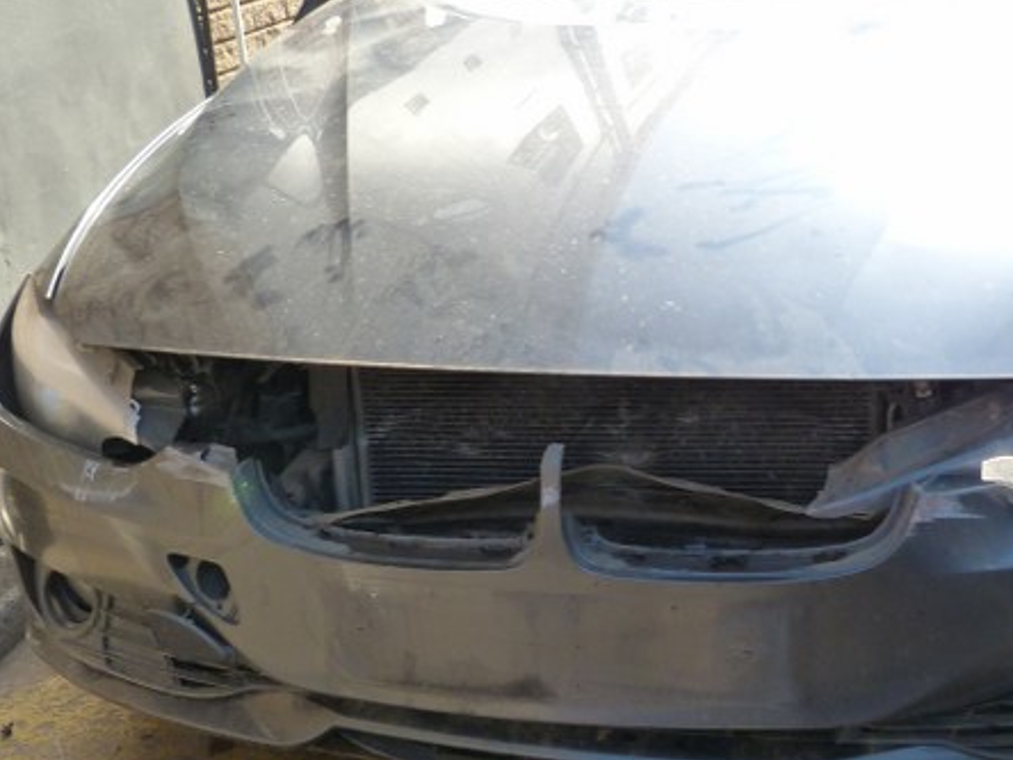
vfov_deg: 32.1
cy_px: 308
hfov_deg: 41.8
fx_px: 1317
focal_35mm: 45
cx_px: 634
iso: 125
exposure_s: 1/125
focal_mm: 4.5
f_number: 3.6
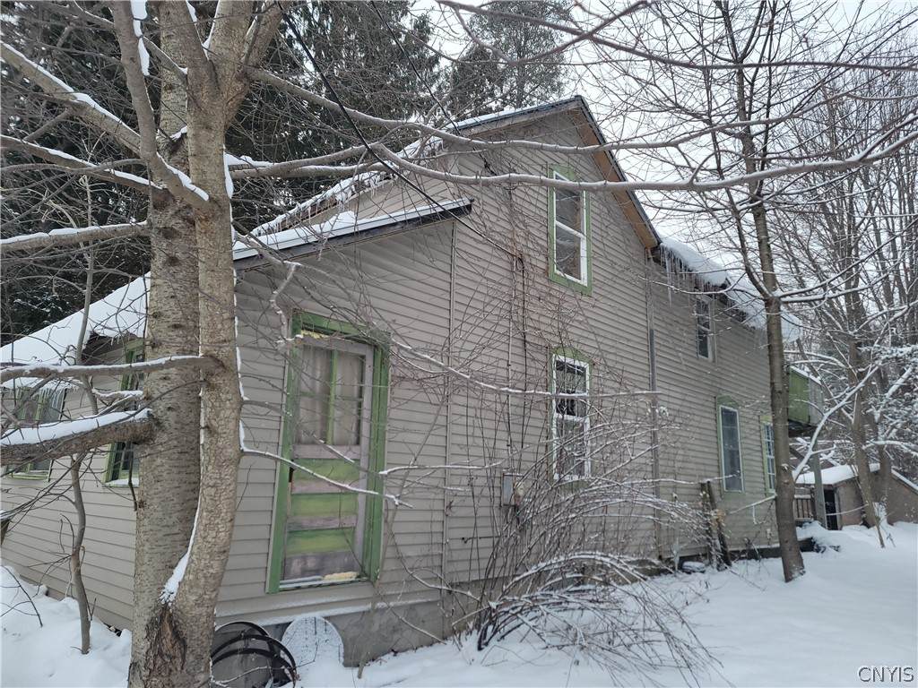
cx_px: 459
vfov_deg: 56.8
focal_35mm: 24
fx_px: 636
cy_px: 344
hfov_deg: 71.6
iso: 16
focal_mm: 6.7
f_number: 1.8
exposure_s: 1/205
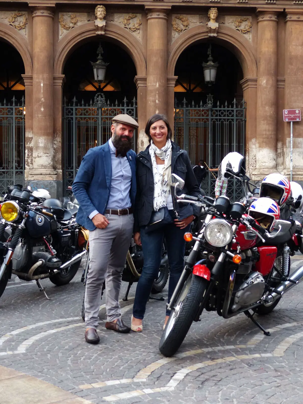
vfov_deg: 32.7
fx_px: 689
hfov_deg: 24.8
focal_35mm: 59
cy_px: 202
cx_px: 152
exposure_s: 1/60
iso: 250
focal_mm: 10.5
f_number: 2.8
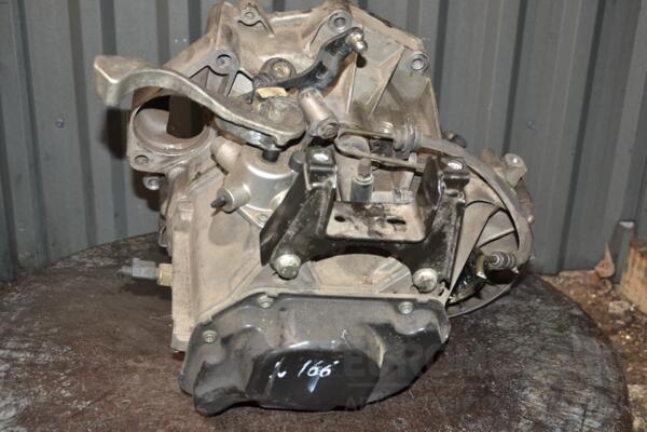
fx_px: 863
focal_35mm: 48
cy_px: 216
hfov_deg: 41.1
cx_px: 324
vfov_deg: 28.1
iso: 800
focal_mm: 32
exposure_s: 1/60
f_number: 5
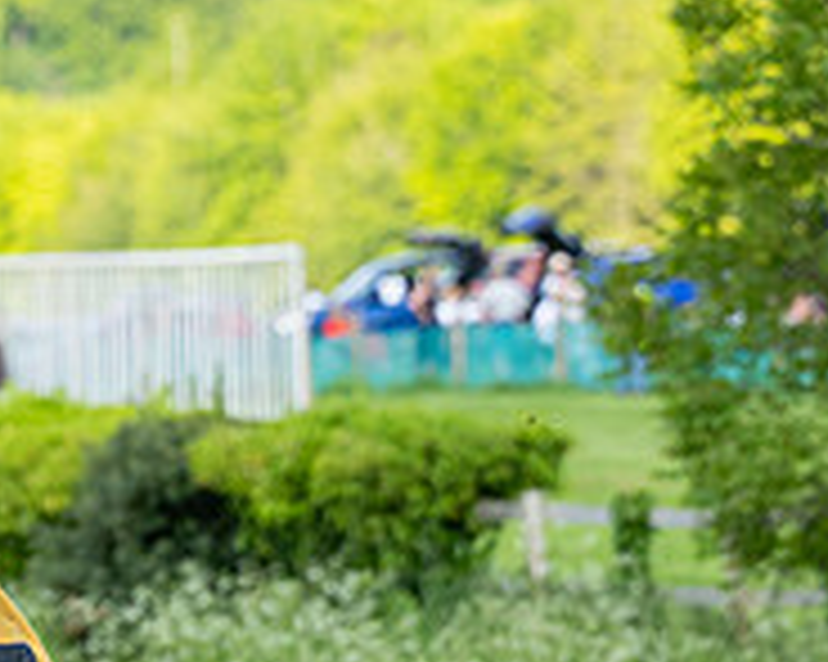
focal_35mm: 537
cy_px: 826
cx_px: -373
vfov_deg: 2.9
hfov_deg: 3.6
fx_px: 13153
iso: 400
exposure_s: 1/1250
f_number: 4
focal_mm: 125
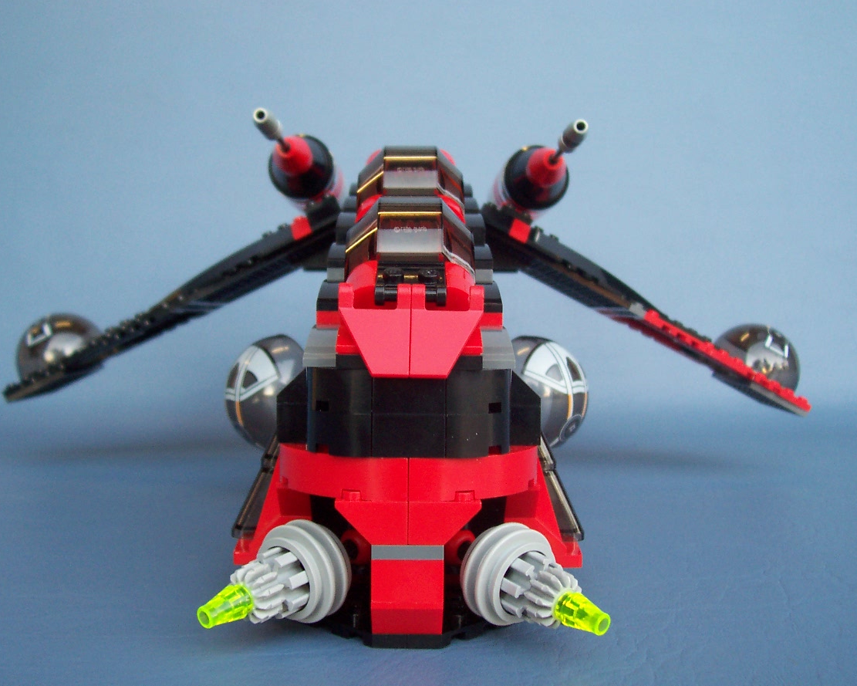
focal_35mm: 39
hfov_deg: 46.8
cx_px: 402
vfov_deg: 38.2
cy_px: 341
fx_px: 989
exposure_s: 1/30
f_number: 2.8
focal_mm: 5.6
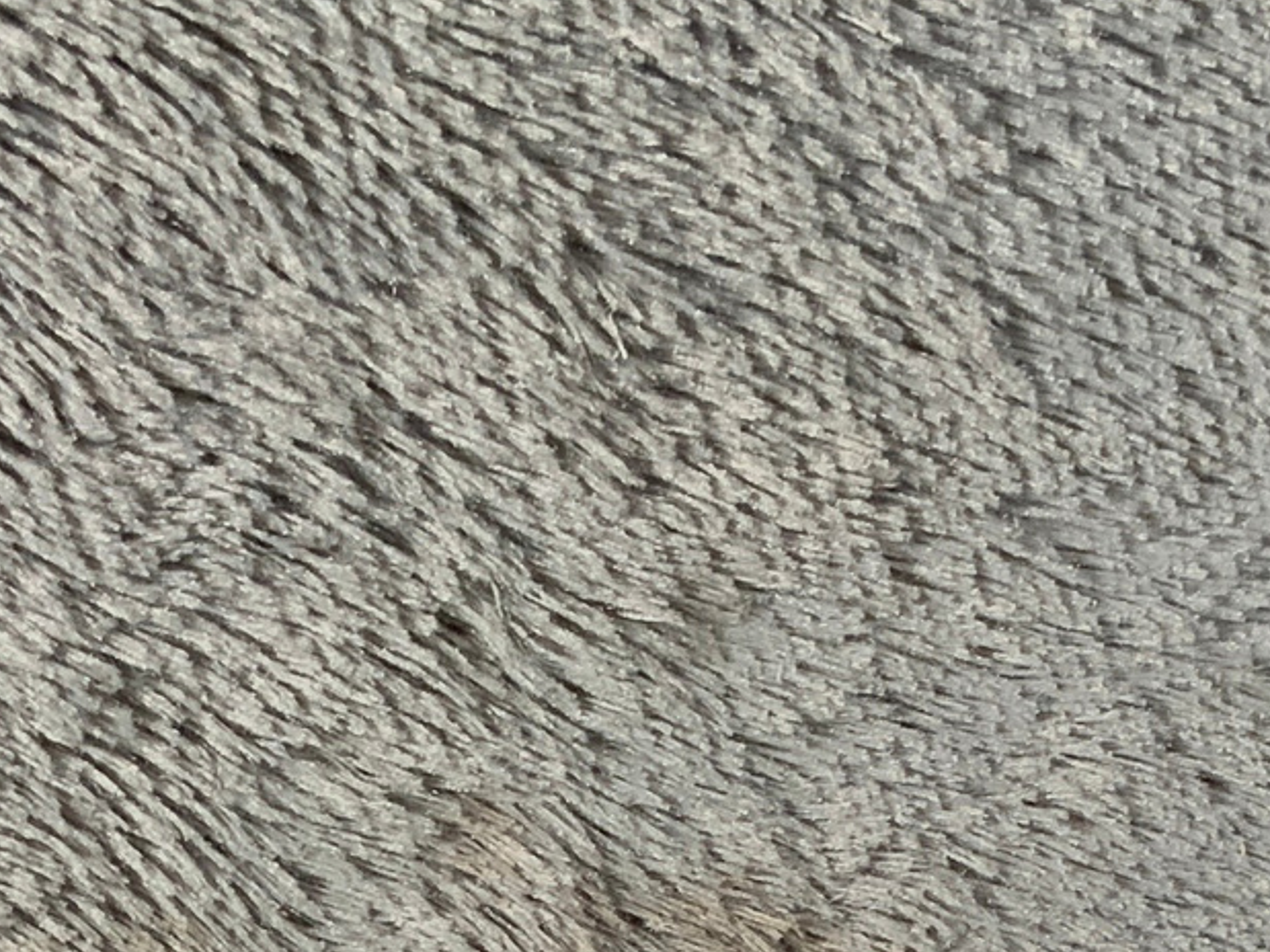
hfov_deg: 16.4
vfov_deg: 11.5
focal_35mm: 120
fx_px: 4402
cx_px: 888
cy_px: 1701
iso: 64
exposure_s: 1/104
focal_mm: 3
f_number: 1.8
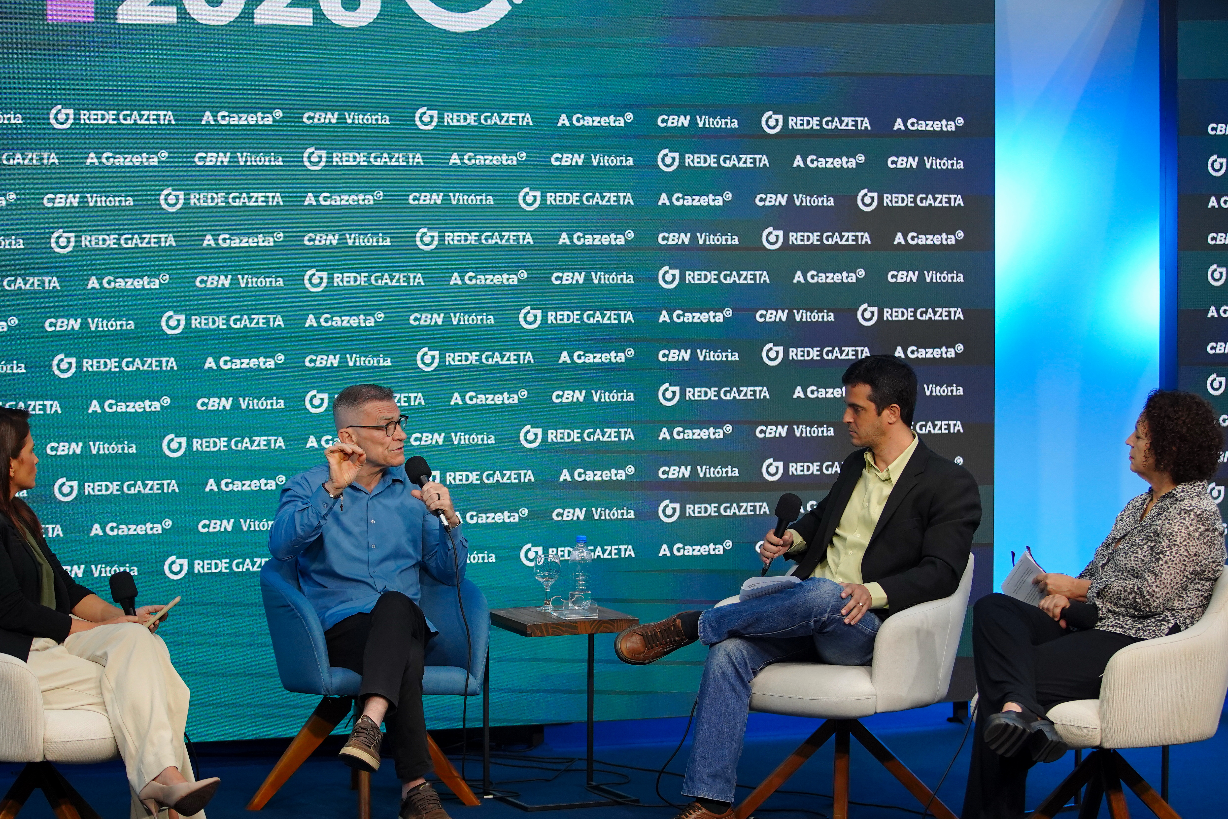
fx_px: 3309
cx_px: 572
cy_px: 484
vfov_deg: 14.1
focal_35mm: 97
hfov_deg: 21.0
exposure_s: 1/500
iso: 2000
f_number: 2.8
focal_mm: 80
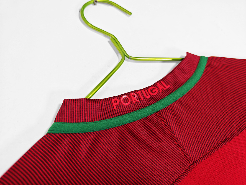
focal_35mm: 23
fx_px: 163
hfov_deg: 73.9
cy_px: 92
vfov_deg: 58.9
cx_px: 123
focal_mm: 8.67
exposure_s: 1/100
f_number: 1.75
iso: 110
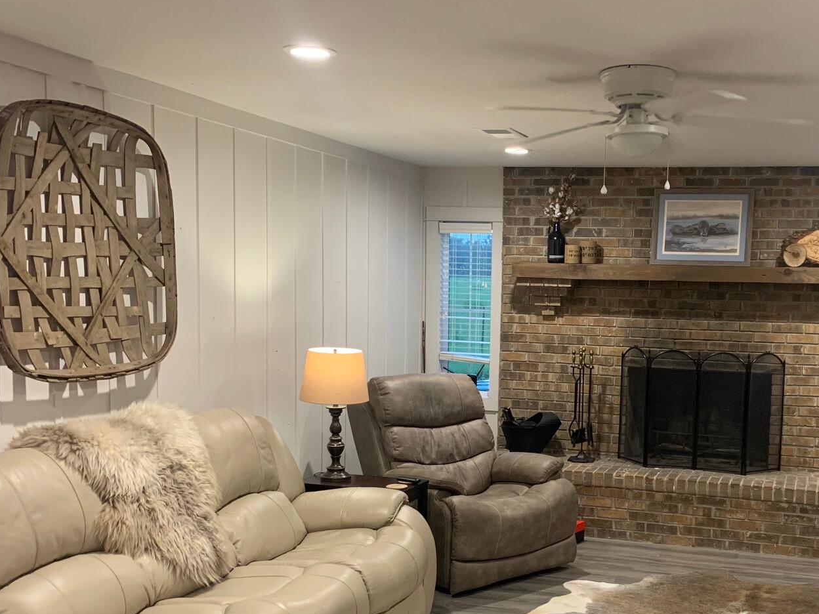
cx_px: 551
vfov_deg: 34.0
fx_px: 994
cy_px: 409
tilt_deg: -5.7
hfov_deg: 44.1
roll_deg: -1.6
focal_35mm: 42
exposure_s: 1/60
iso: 200
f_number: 1.8
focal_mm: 4.25
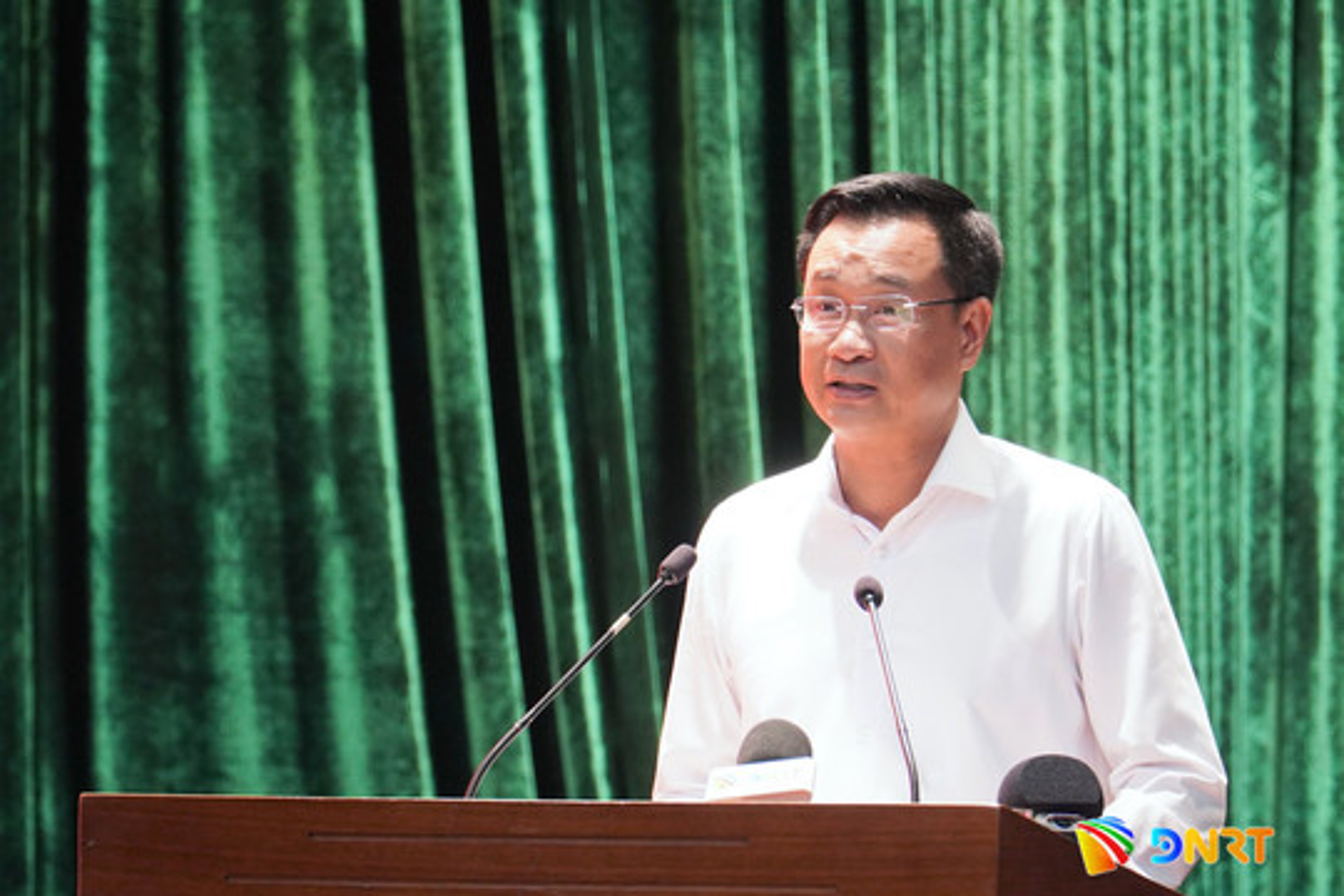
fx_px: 5320
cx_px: 672
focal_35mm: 142
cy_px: 448
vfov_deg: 9.6
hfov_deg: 14.4
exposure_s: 1/60
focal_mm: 95
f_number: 4
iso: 1000
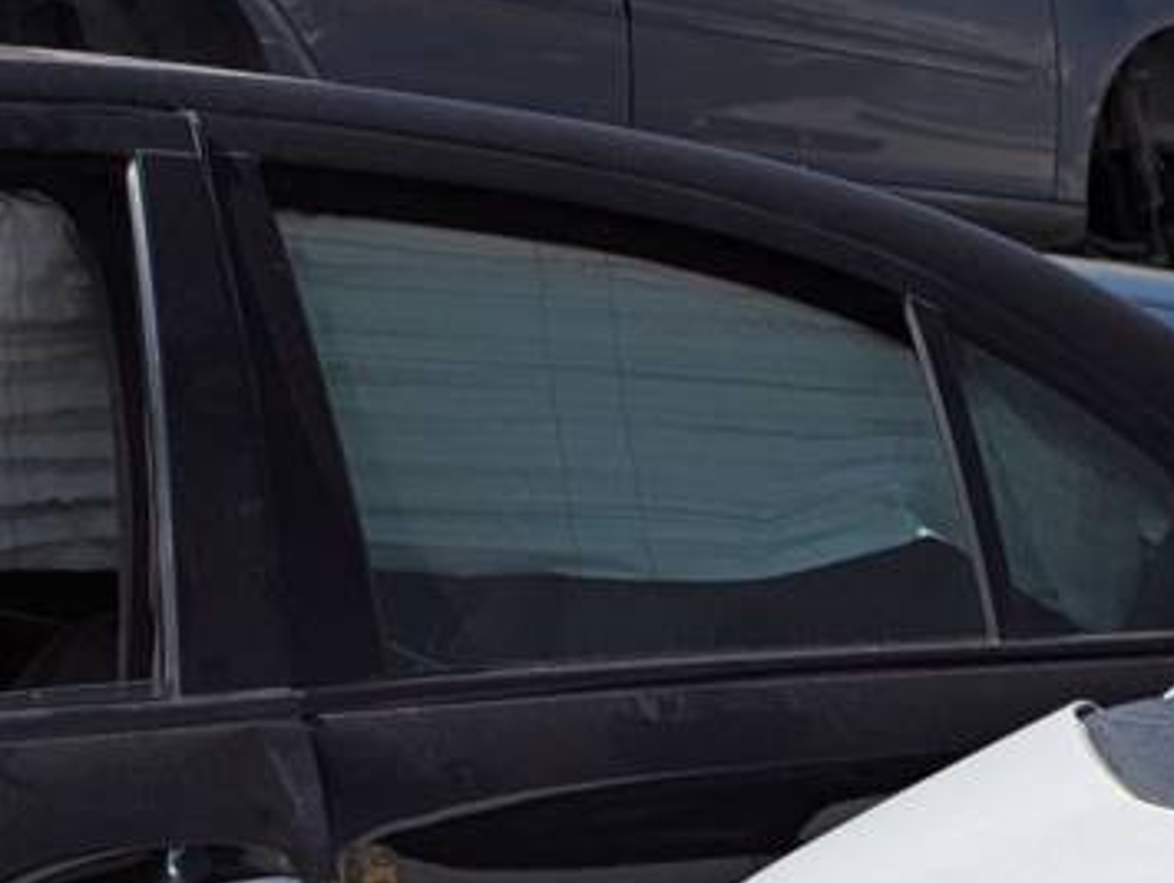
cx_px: 2265
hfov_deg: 16.2
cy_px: 1723
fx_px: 3293
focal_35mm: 97
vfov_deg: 13.3
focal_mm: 6.81
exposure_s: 1/3906
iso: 52
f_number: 1.85
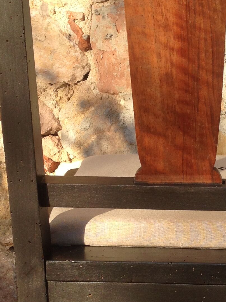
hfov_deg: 14.7
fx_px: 870
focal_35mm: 100
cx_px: 182
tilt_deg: -11.7
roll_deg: +0.1
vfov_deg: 19.6
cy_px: 185
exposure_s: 1/763
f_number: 2.4
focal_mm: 4.12
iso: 50
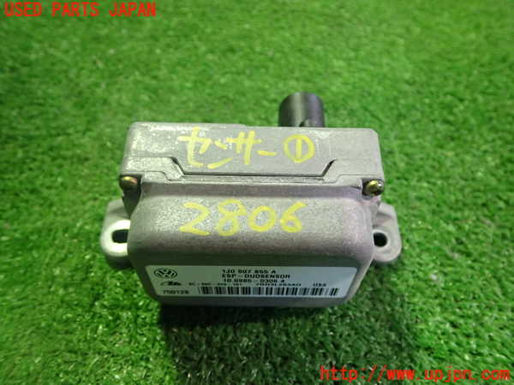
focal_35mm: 30
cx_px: 257
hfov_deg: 60.0
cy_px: 192
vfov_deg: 46.8
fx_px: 445
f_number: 2.3
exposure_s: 1/30
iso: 500
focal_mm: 5.4
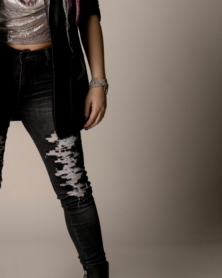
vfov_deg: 15.4
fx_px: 1010
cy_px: 23
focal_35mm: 123
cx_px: 28
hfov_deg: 12.5
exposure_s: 1/200
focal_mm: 50
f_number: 4
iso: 500
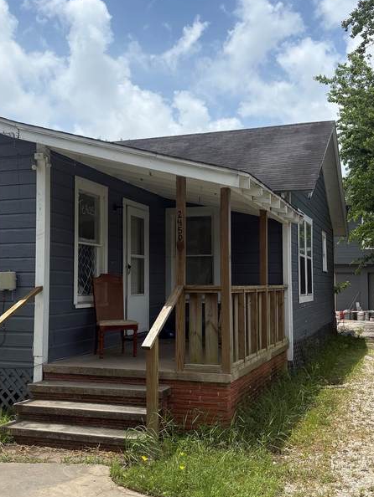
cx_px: 157
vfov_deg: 44.8
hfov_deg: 34.3
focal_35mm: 42
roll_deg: -0.4
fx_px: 605
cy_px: 242
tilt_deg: +4.3
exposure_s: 1/4065
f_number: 1.6
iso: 50
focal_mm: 5.96
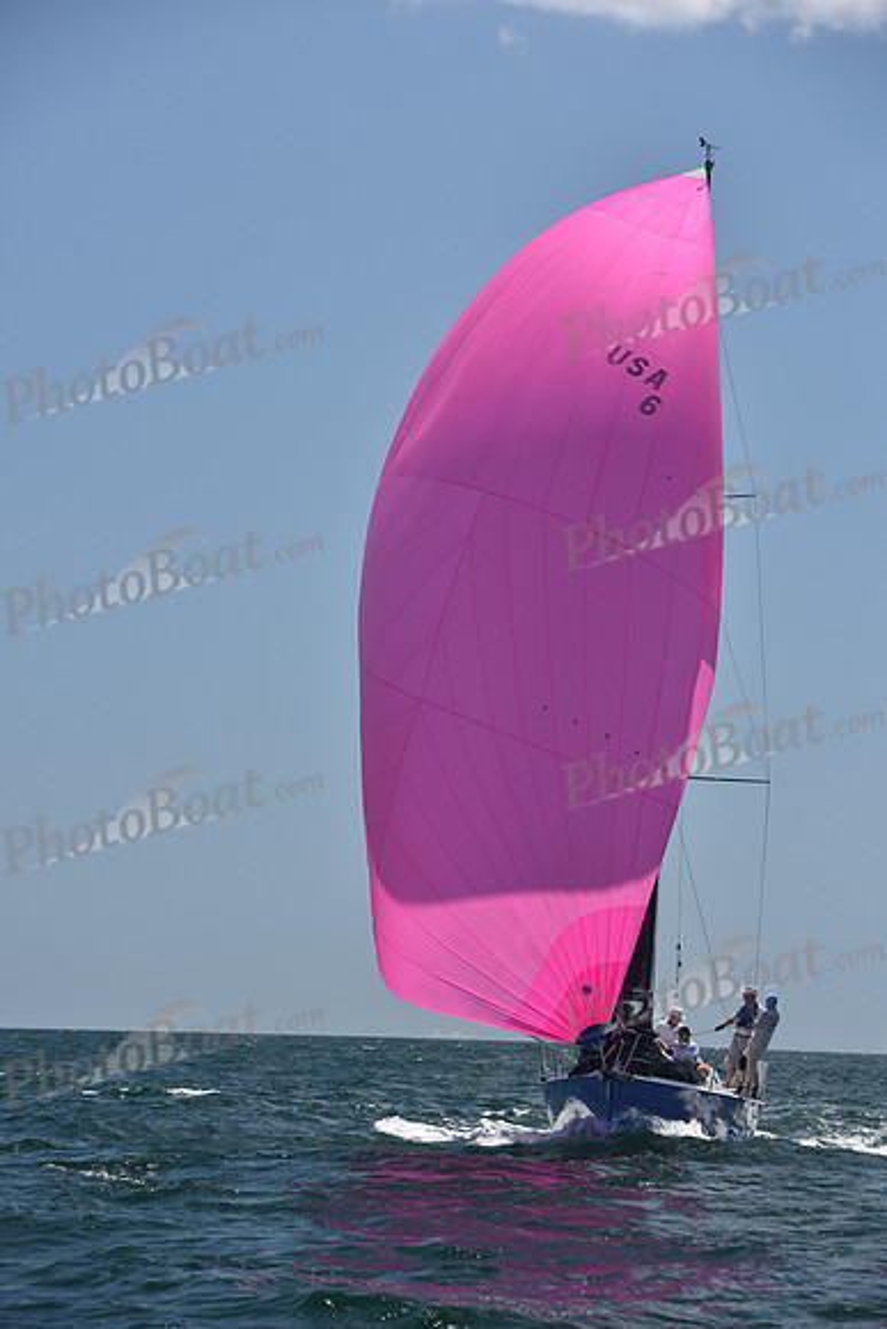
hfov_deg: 10.2
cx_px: 444
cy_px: 664
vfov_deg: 15.2
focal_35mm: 135
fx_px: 4986
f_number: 7.1
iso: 320
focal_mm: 135
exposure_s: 1/800
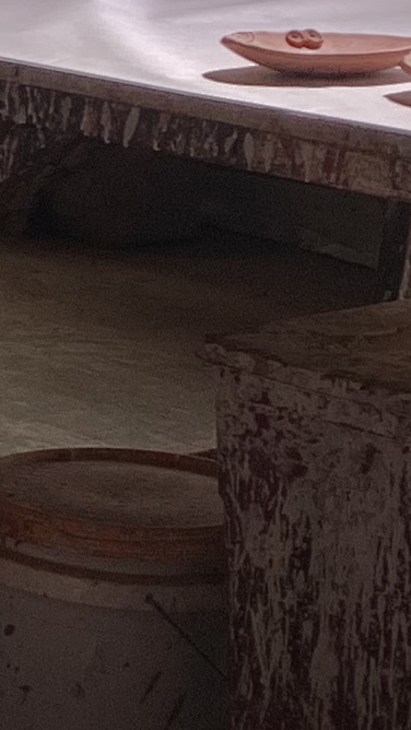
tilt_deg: -19.0
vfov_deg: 12.4
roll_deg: +0.1
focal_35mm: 171
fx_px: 3311
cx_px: -1104
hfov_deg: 6.1
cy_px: 714
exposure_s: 1/424
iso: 25
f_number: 1.8
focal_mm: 4.25
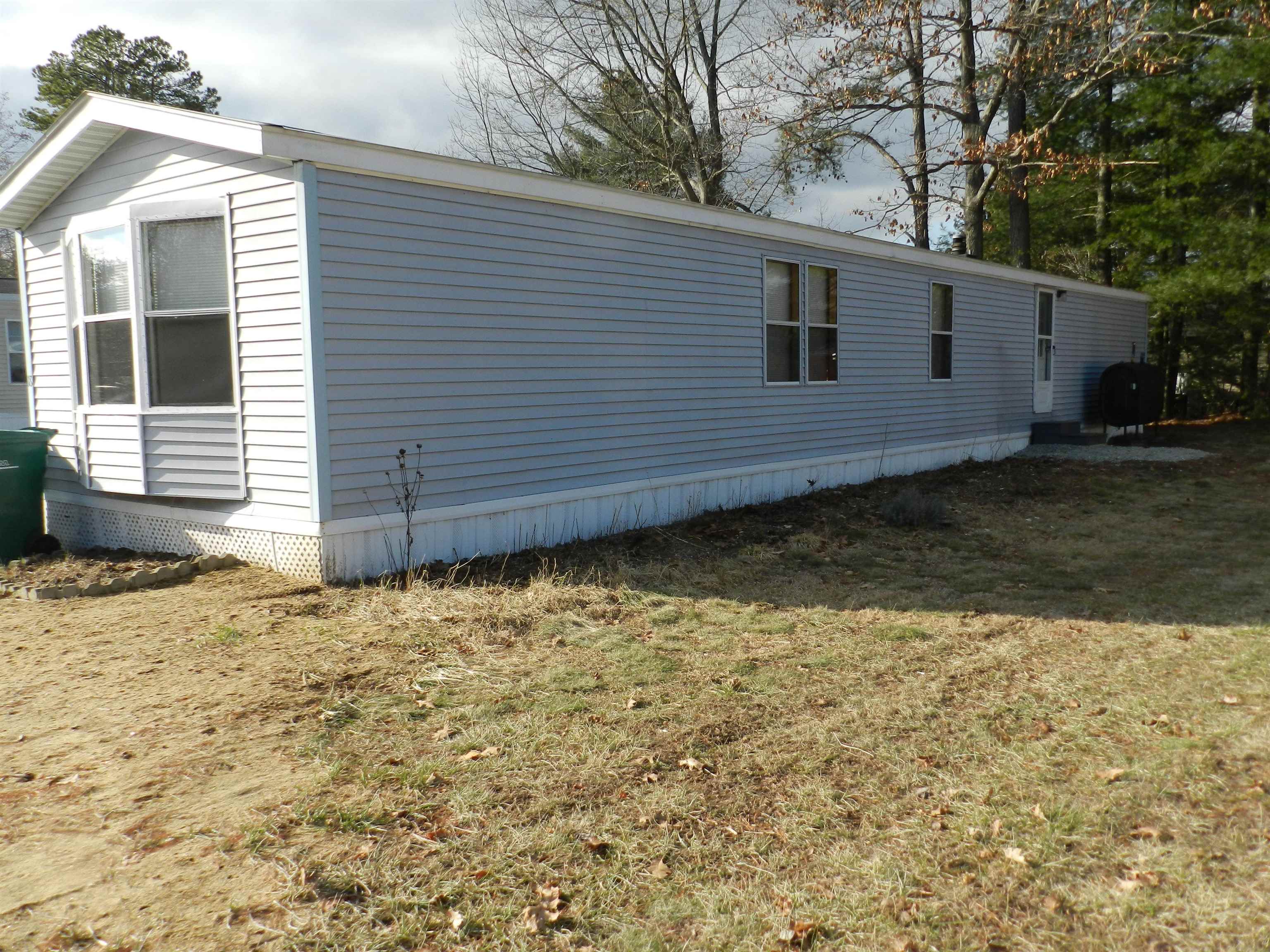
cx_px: 635
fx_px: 1027
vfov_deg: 49.7
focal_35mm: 28
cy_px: 476
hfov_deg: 63.4
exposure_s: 1/1000
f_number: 3.6
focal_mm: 5
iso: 160
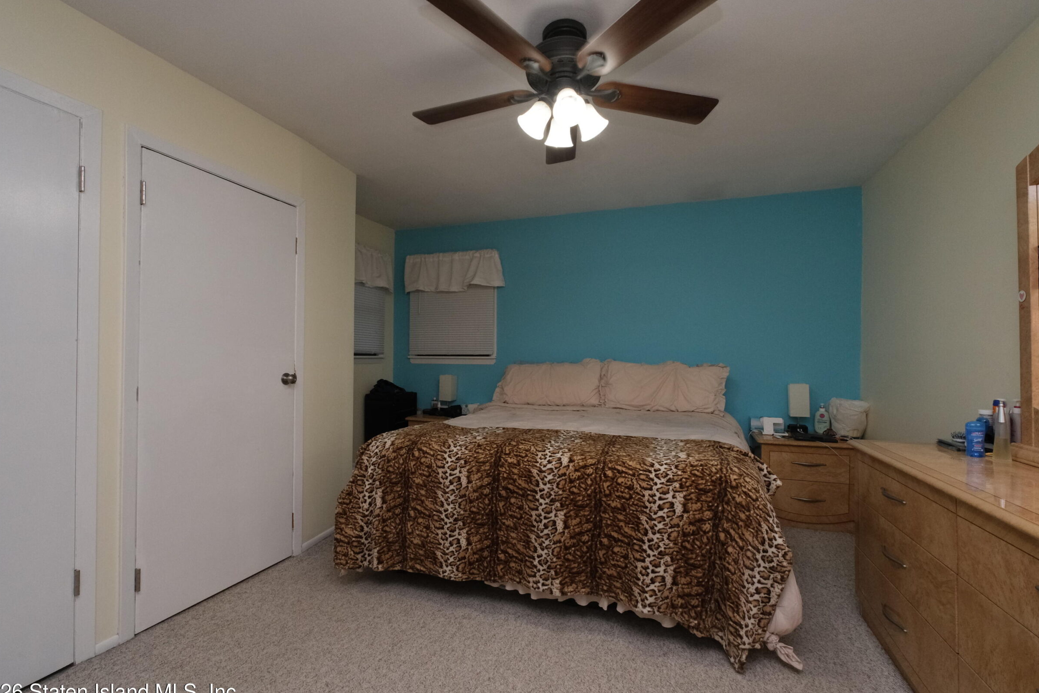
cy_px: 356
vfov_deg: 73.7
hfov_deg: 96.7
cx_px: 514
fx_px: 462
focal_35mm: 16
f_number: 8
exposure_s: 1/125
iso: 2000
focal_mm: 10
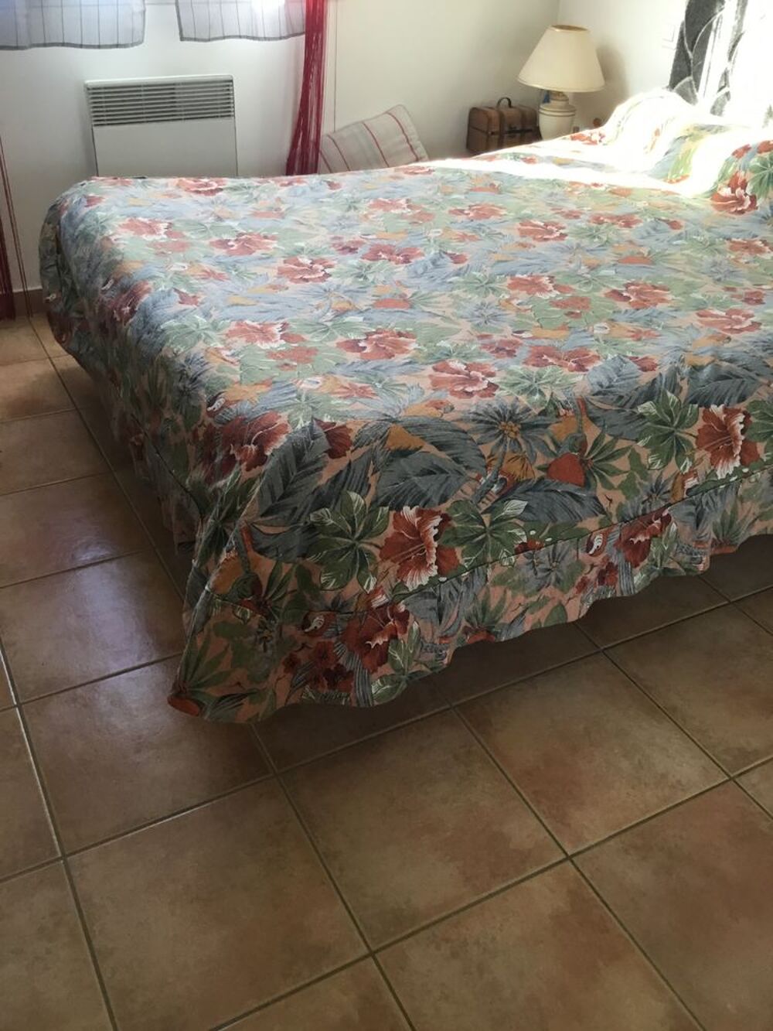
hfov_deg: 45.4
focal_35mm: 31
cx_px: 386
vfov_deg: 58.3
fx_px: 923
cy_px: 516
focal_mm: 3.3
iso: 50
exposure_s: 1/33
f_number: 2.4
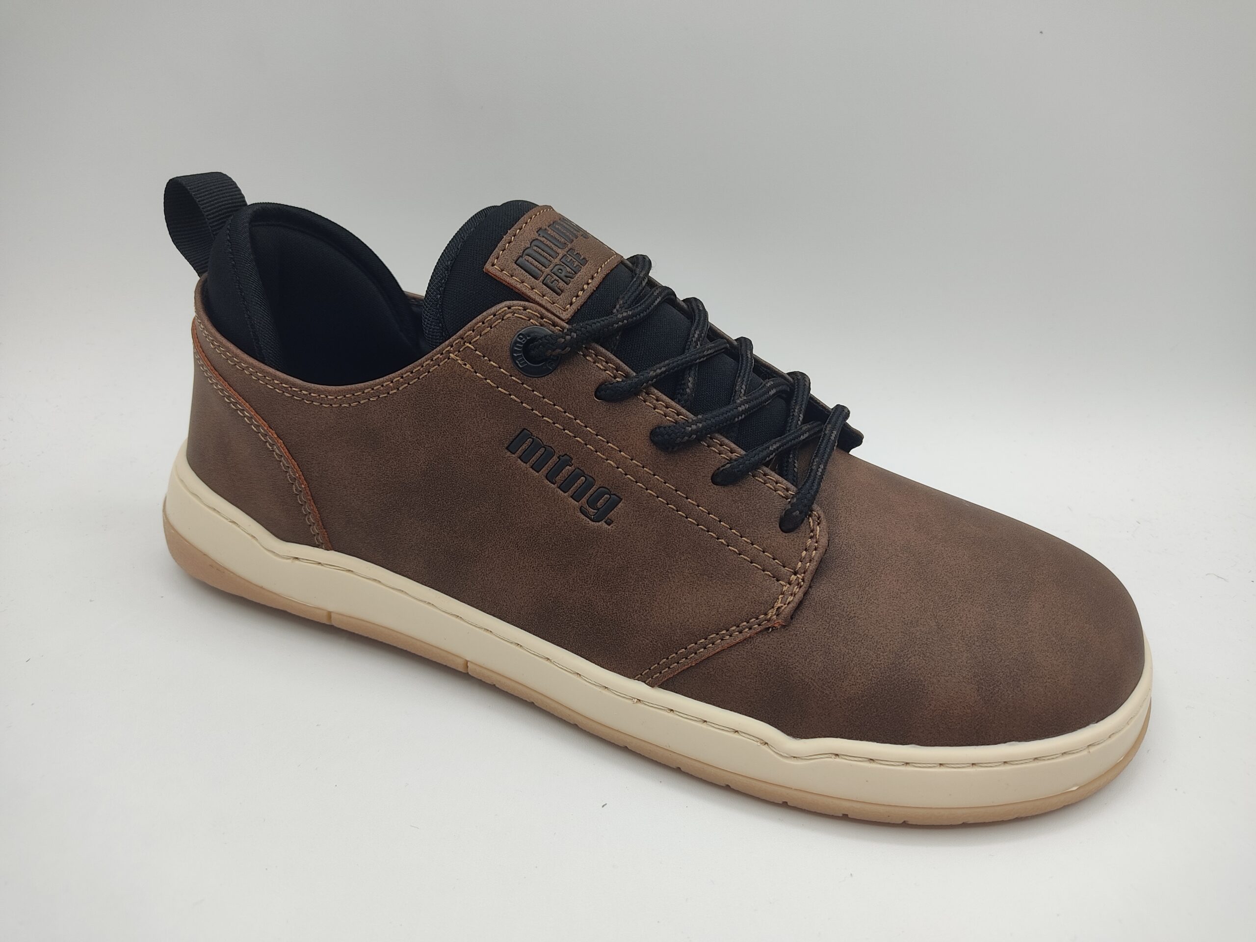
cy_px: 471
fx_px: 943
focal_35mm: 26
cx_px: 628
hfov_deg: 67.3
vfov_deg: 53.1
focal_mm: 4.74
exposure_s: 1/206
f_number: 1.79
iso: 100
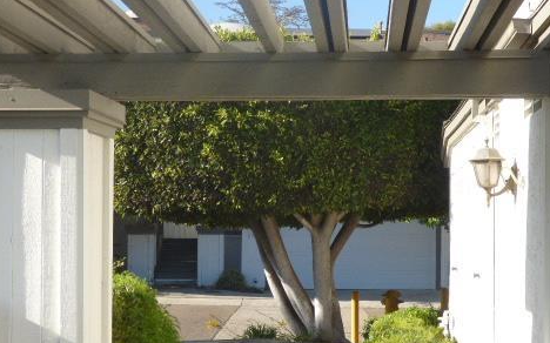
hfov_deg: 27.9
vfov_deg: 17.6
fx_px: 1109
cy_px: 204
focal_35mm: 74
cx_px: 294
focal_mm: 9.1
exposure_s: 1/800
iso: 200
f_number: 3.9
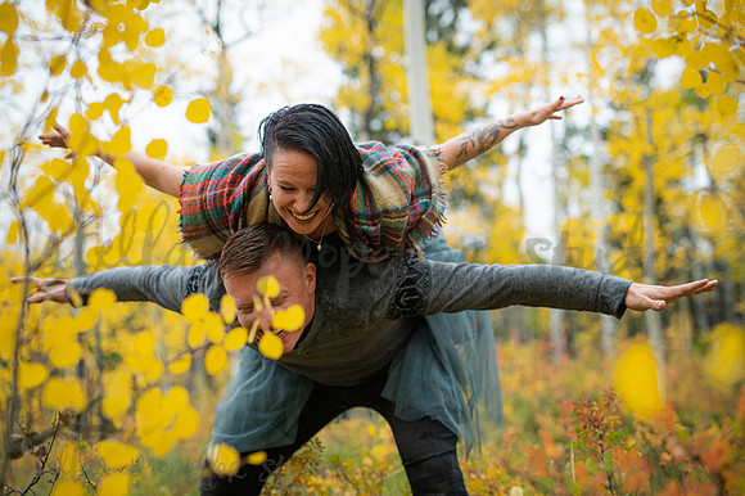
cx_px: 372
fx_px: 1034
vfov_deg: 27.0
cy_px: 248
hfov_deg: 39.6
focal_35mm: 50
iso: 1250
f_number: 2.2
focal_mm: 50
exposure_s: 1/500
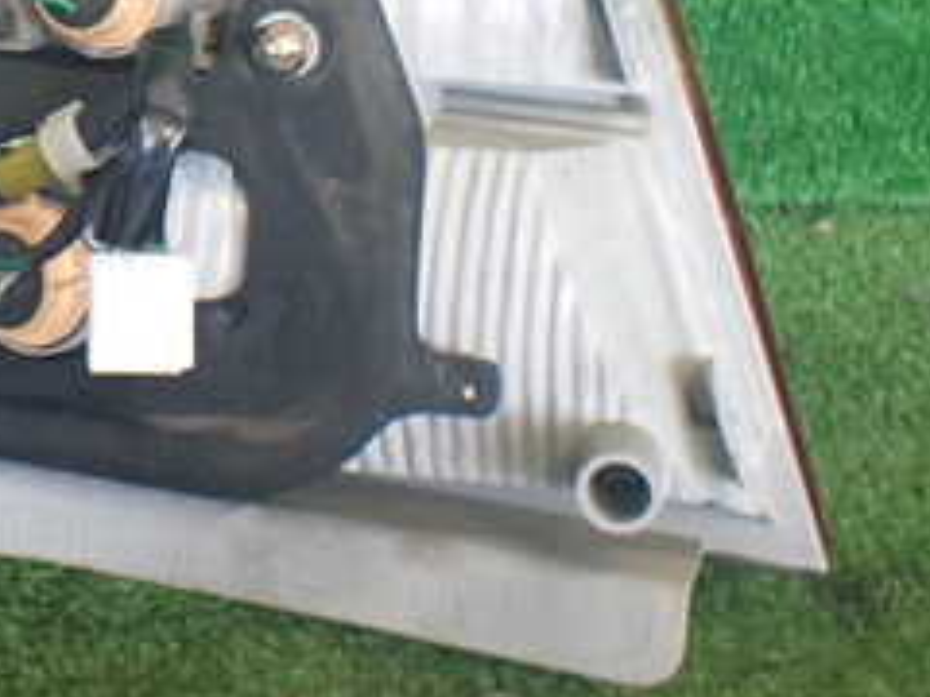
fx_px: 2015
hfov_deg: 24.2
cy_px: -4
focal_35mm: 75
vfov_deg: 19.1
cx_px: -108
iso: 400
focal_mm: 5.4
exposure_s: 1/125
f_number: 2.3
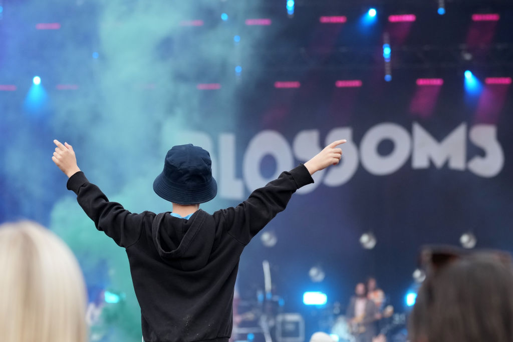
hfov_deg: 9.4
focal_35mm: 219
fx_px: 3121
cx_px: 256
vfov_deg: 6.3
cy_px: 171
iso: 1600
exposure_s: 1/1000
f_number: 5.6
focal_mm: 146
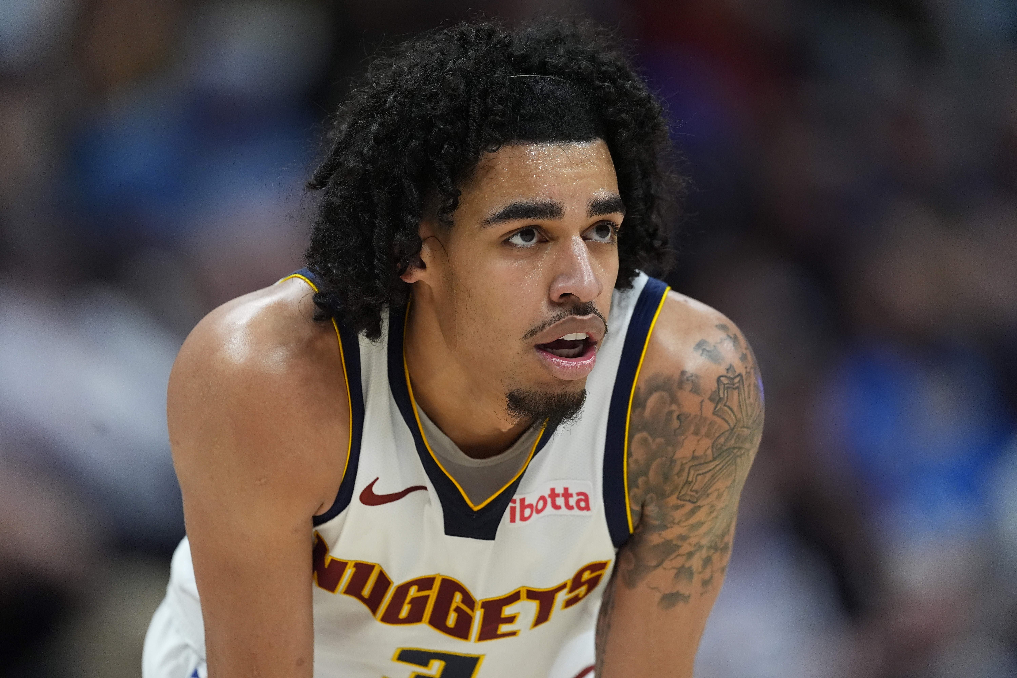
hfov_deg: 3.4
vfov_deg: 2.3
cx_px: 508
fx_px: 16949
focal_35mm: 600
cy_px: 339
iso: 4000
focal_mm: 600
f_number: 4
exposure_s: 1/1000
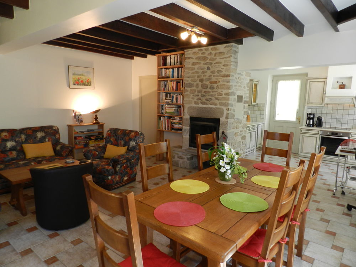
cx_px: 178
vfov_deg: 58.9
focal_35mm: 23
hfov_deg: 73.9
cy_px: 134
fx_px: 237
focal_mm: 4
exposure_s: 1/40
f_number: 3.4
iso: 160
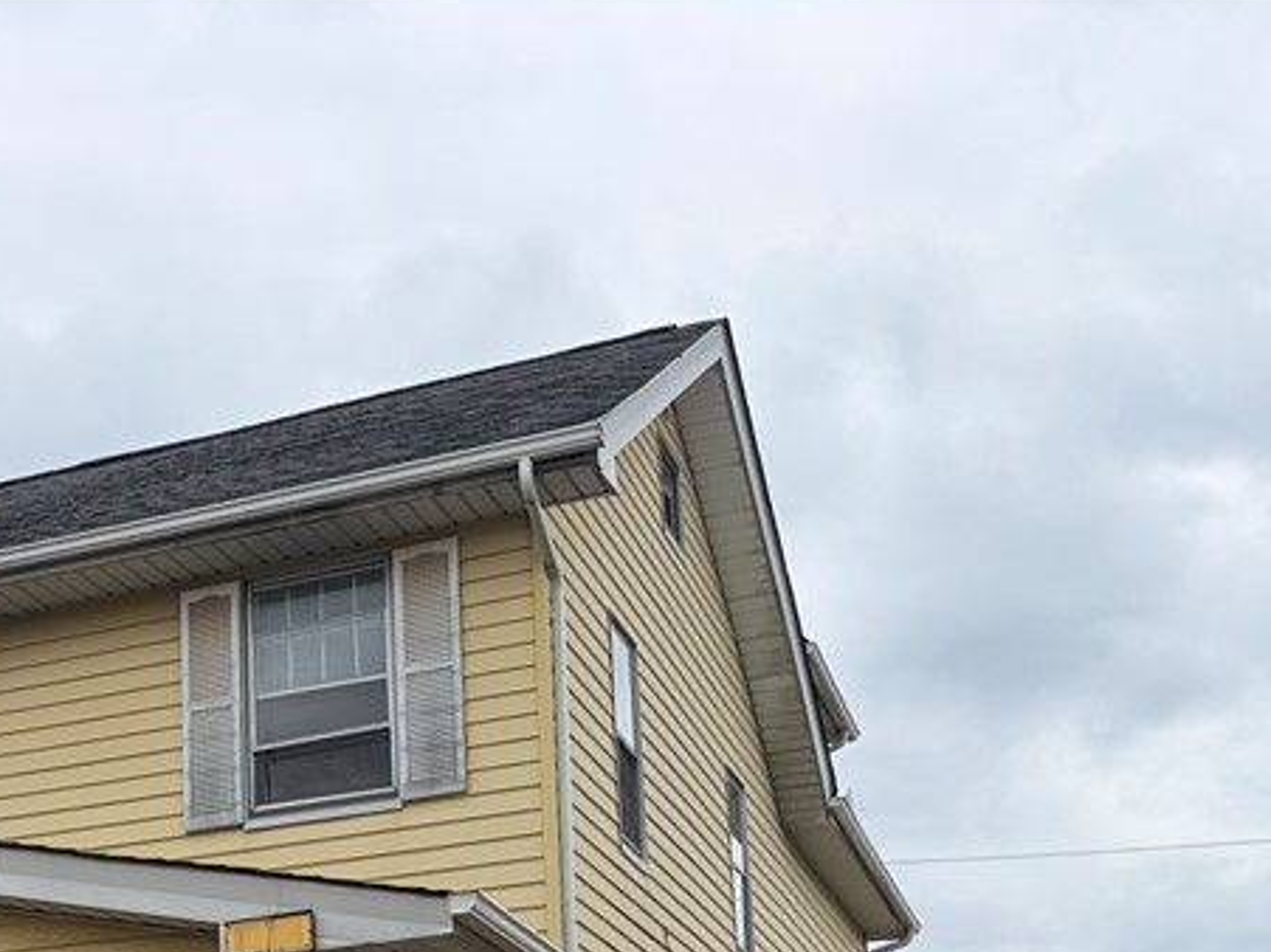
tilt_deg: +8.6
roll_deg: +2.5
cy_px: 1062
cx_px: 54
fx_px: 2166
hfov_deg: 30.8
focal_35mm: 59
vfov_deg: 23.2
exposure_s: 1/2747
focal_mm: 5.96
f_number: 1.6
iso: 50
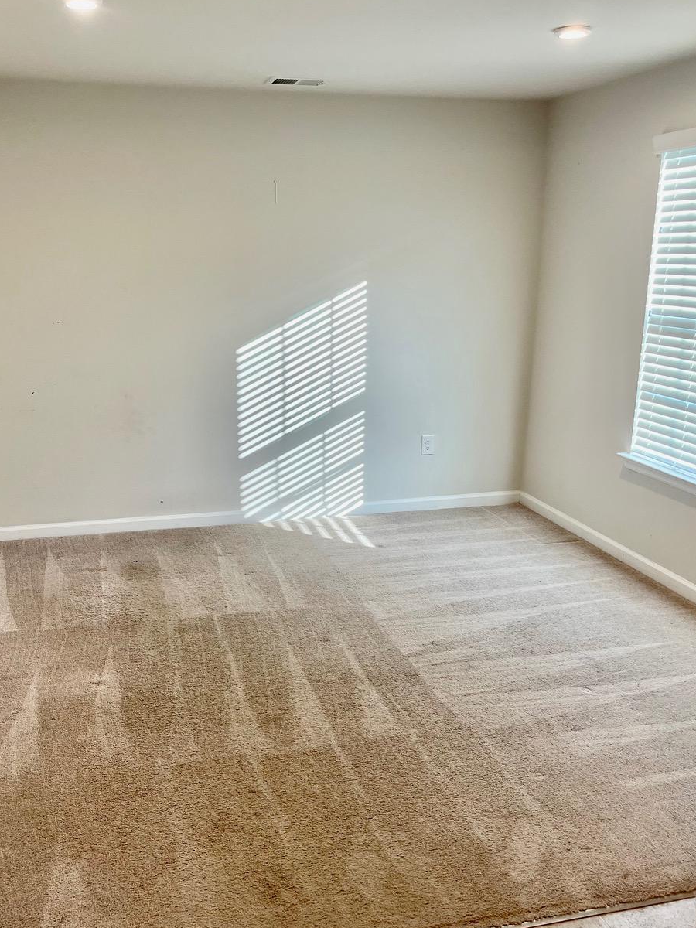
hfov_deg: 44.1
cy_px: 486
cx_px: 305
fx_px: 858
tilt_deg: -14.1
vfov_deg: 56.8
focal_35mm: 32
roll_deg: +0.7
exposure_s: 1/120
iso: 100
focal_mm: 5.1
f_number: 1.6
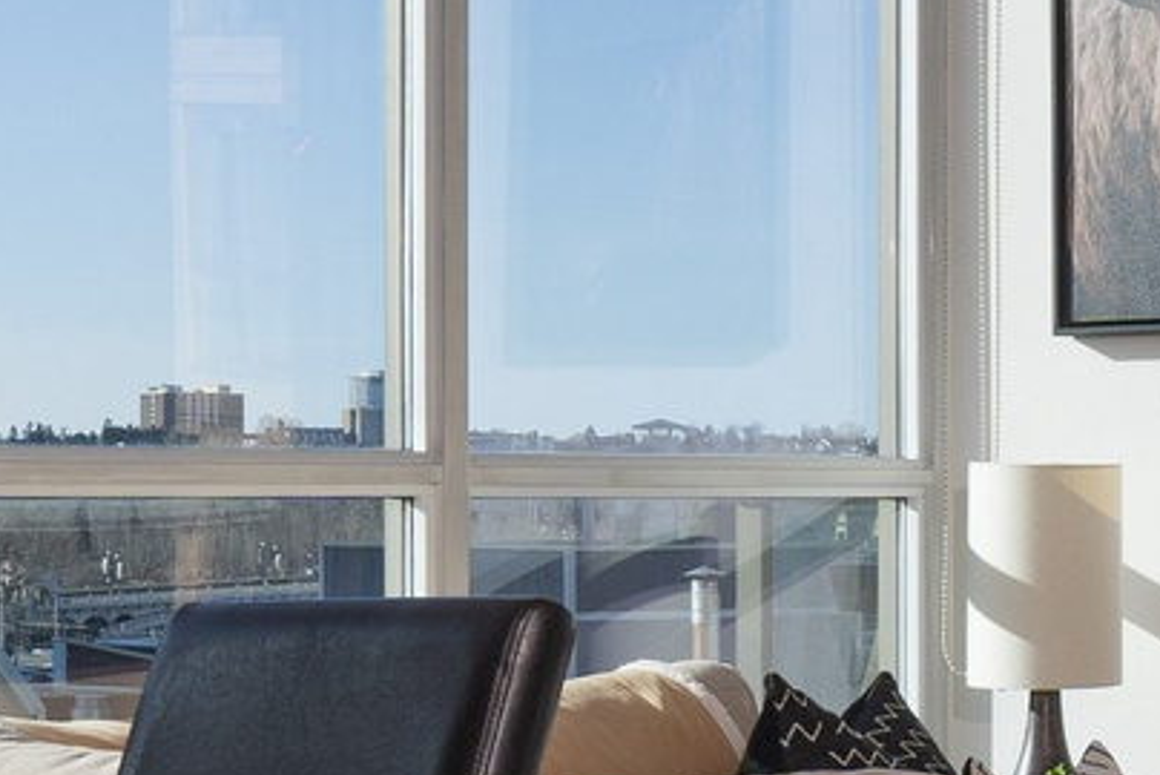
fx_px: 4256
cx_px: 1187
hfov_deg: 15.2
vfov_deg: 10.4
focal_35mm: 132
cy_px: 530
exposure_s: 1/100
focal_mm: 20
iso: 100
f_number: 11
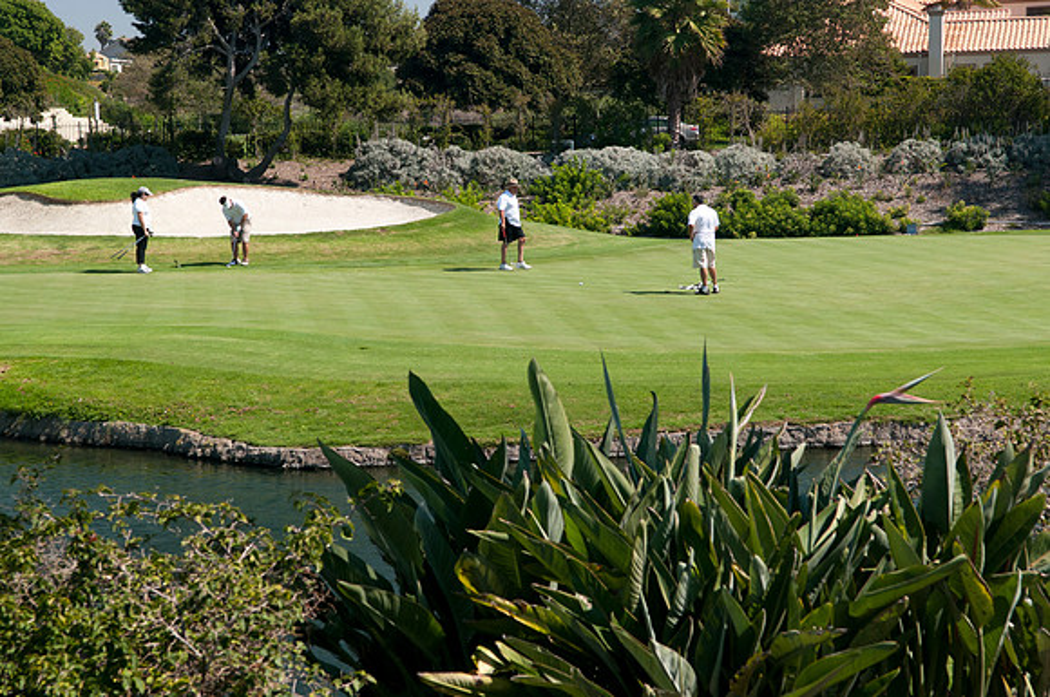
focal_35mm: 82
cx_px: 525
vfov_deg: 16.5
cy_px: 348
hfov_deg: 24.6
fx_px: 2403
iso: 400
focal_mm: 55
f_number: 8
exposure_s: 1/250
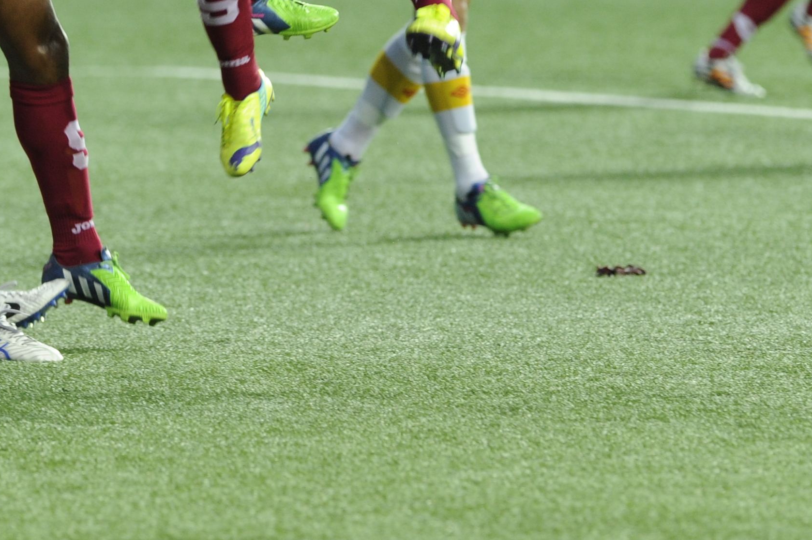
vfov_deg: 1.8
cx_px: 282
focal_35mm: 761
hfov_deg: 2.7
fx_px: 17151
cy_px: -105
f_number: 4
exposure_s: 1/320
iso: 1600
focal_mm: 300
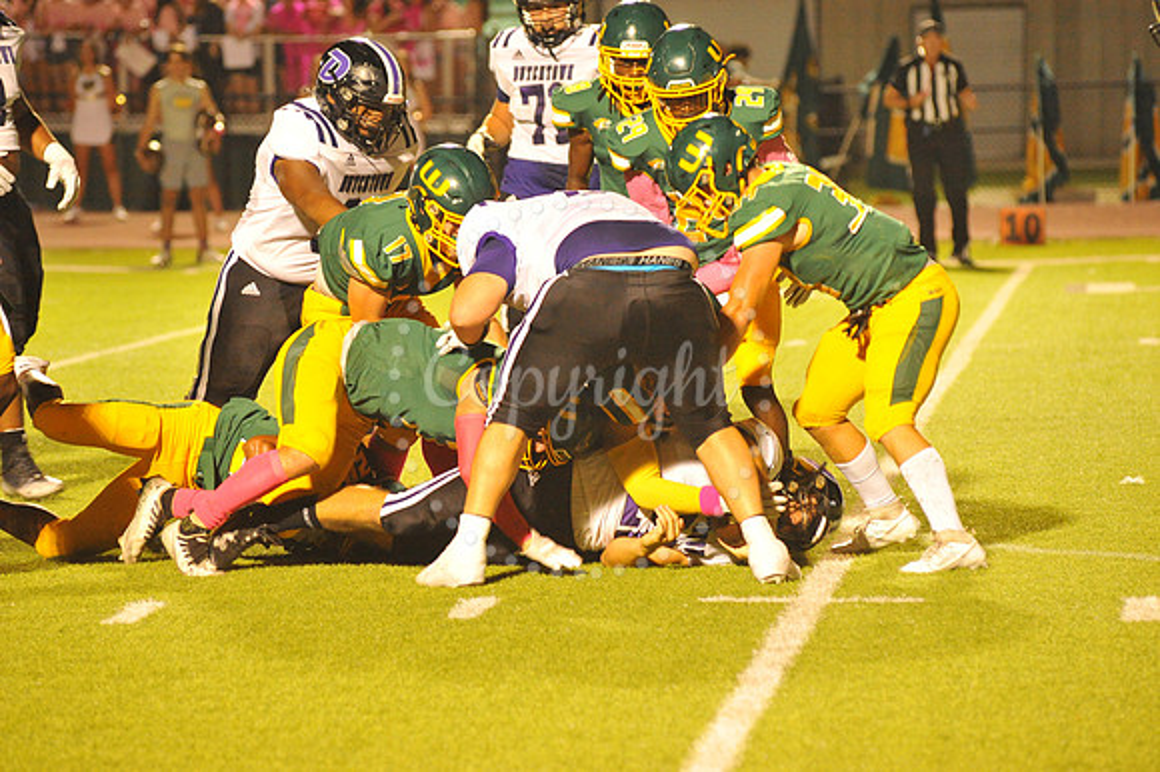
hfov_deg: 10.3
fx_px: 6441
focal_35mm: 200
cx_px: 580
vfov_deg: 6.9
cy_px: 386
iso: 6400
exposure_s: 1/200
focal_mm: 200
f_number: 5
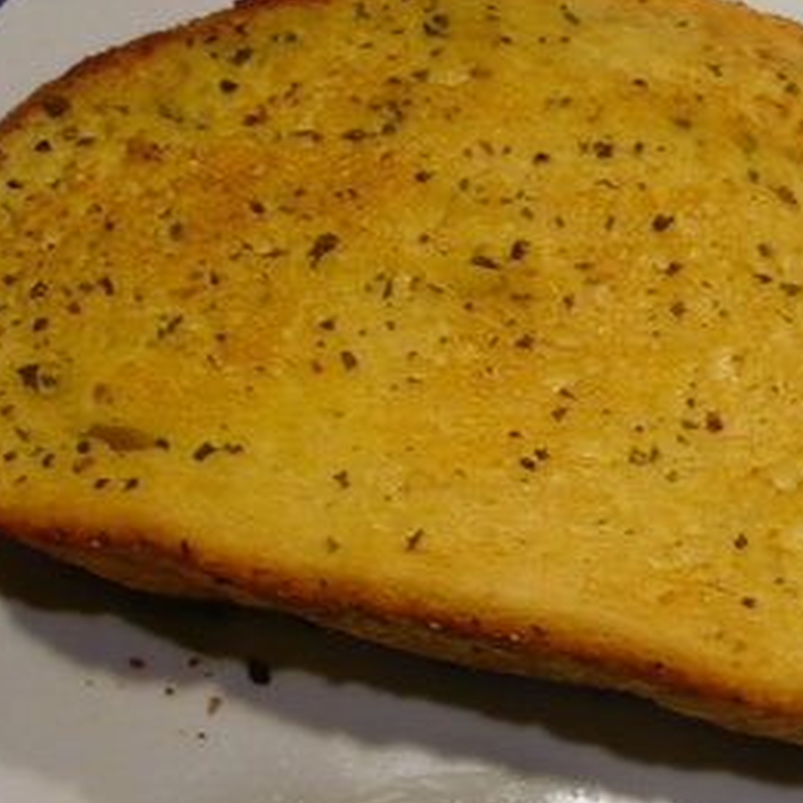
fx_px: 1601
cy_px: 429
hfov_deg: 27.8
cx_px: 599
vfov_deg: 28.2
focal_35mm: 61
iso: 200
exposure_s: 1/25
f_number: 2.8
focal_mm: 5.8
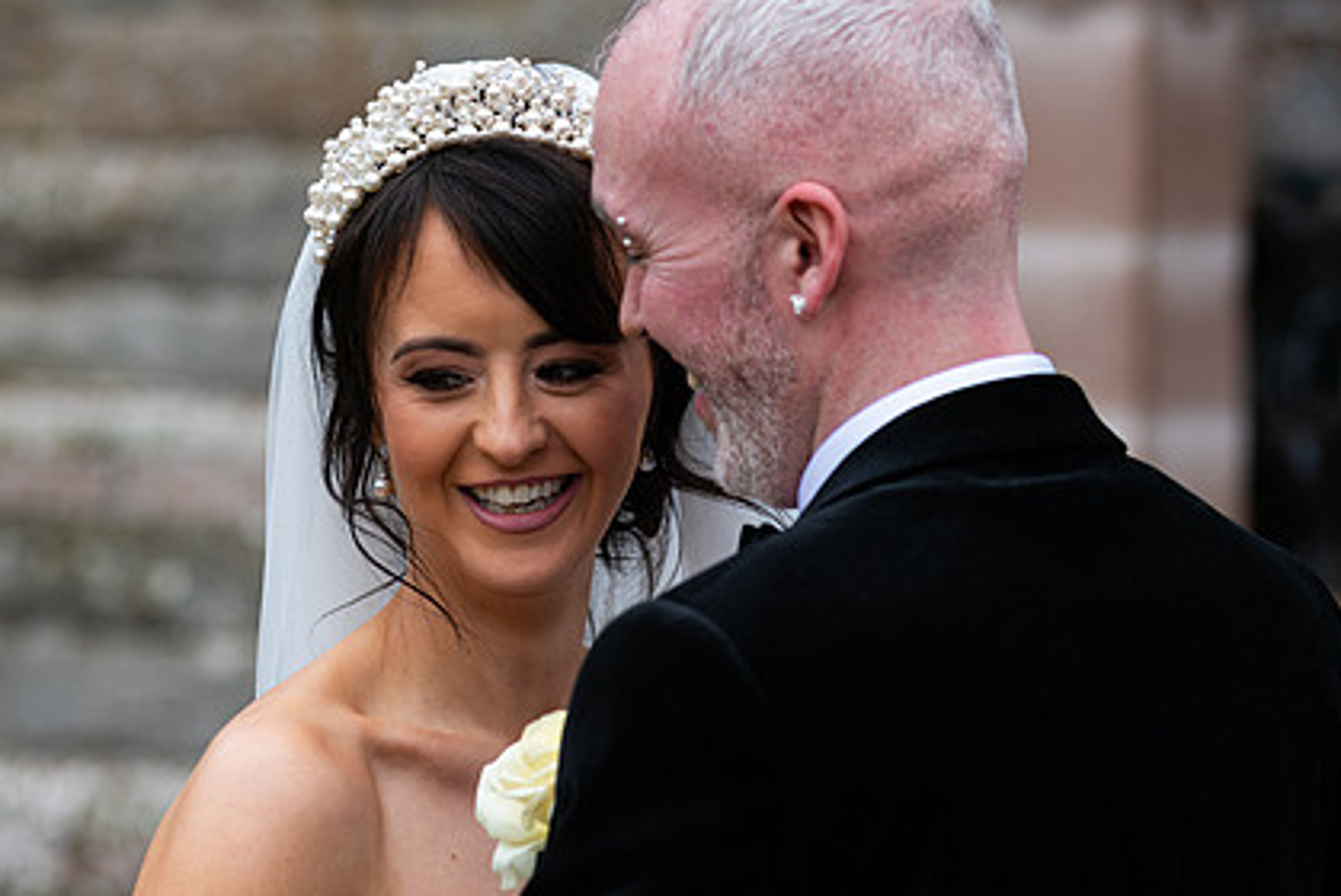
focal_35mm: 173
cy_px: 555
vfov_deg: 7.9
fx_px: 6448
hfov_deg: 11.9
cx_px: 474
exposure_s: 1/160
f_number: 3.5
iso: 160
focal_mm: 125
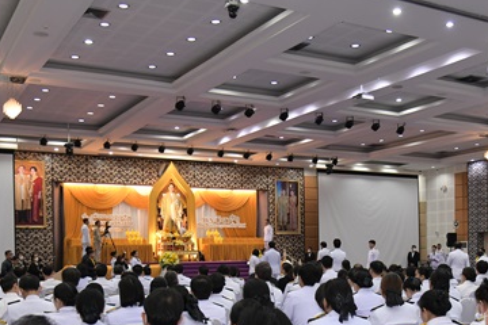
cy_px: 264
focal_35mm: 50
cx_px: 305
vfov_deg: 26.5
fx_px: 678
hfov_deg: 39.3
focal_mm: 30
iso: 1600
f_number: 4.5
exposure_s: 1/125
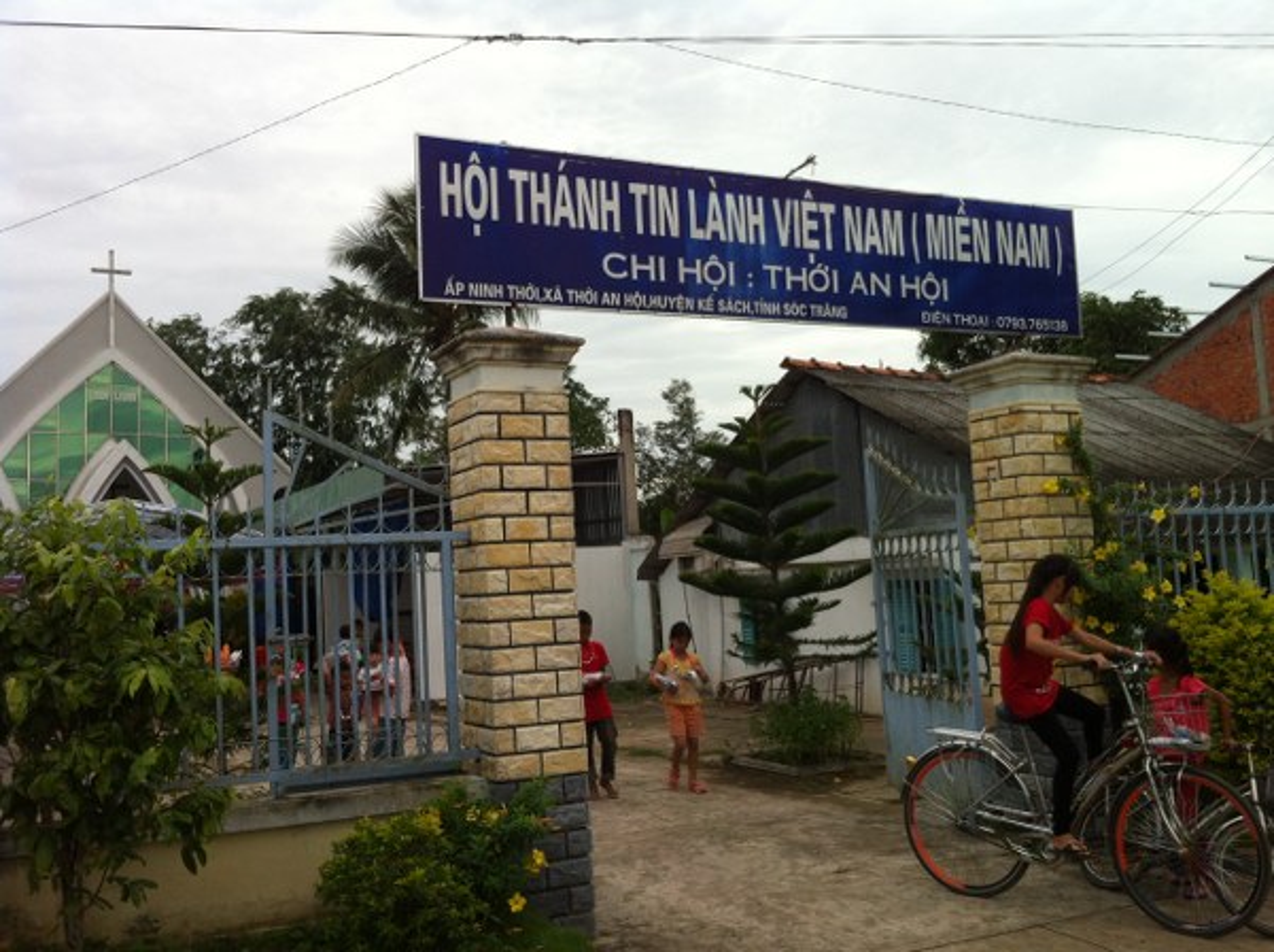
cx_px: 637
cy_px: 476
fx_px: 1286
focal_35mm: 35
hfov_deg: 52.7
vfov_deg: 40.6
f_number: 2.8
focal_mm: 3.85
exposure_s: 1/282
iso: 80
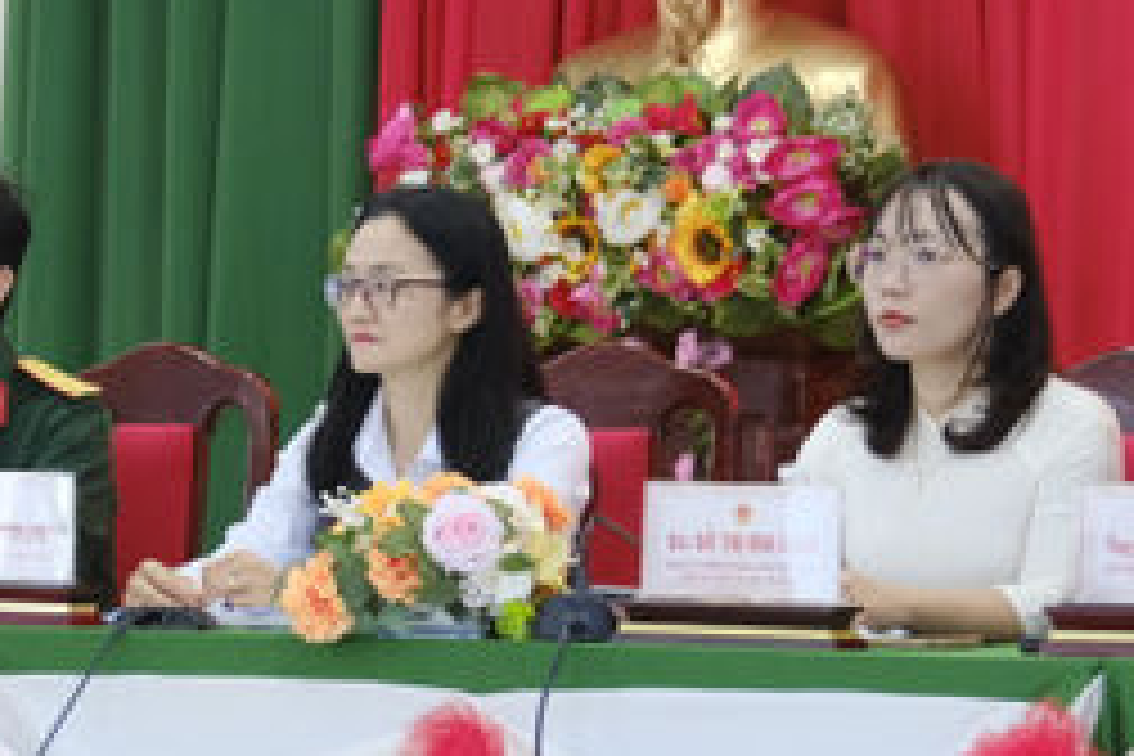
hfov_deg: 11.3
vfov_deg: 7.5
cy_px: 176
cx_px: 513
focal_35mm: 182
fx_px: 5733
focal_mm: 56.5
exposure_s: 1/170
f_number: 4
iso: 4000
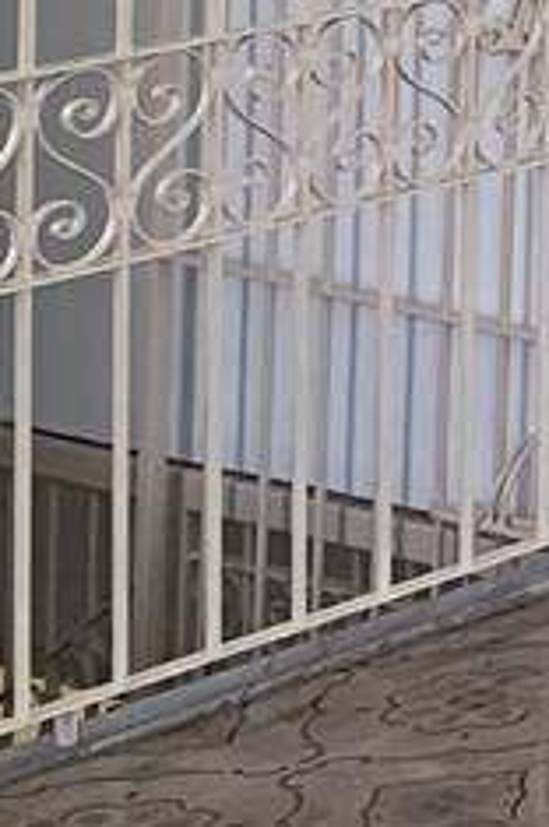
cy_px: -746
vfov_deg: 11.4
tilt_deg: -0.4
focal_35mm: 166
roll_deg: -0.7
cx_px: 2270
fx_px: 3808
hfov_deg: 6.5
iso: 25
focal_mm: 4.25
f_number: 1.8
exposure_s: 1/384
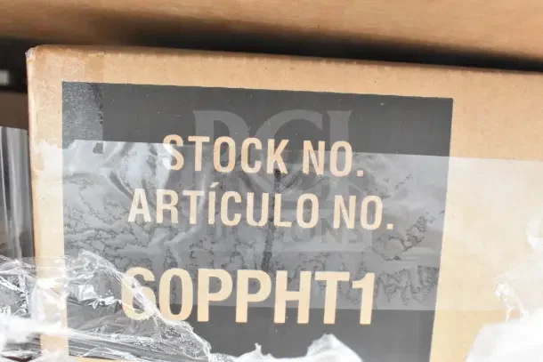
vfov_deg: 36.9
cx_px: 272
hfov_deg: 53.1
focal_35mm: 36
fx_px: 543
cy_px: 181
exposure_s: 1/640
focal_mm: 24
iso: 6400
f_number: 10
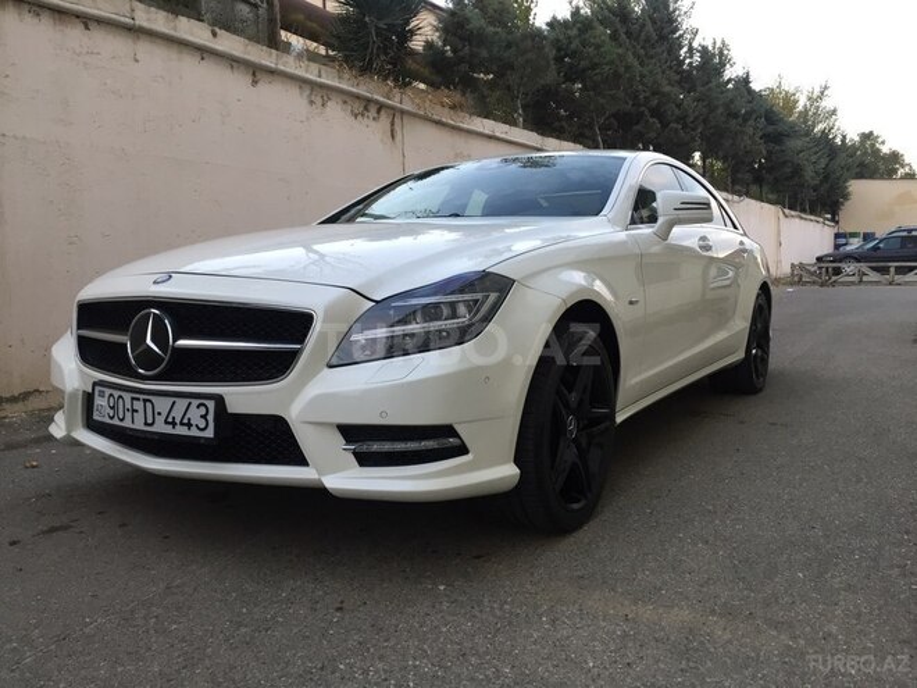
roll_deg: -1.4
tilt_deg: -5.6
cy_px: 344
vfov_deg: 48.2
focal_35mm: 29
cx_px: 458
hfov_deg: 61.7
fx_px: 768
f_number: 2.2
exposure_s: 1/33
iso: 32
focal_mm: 4.15
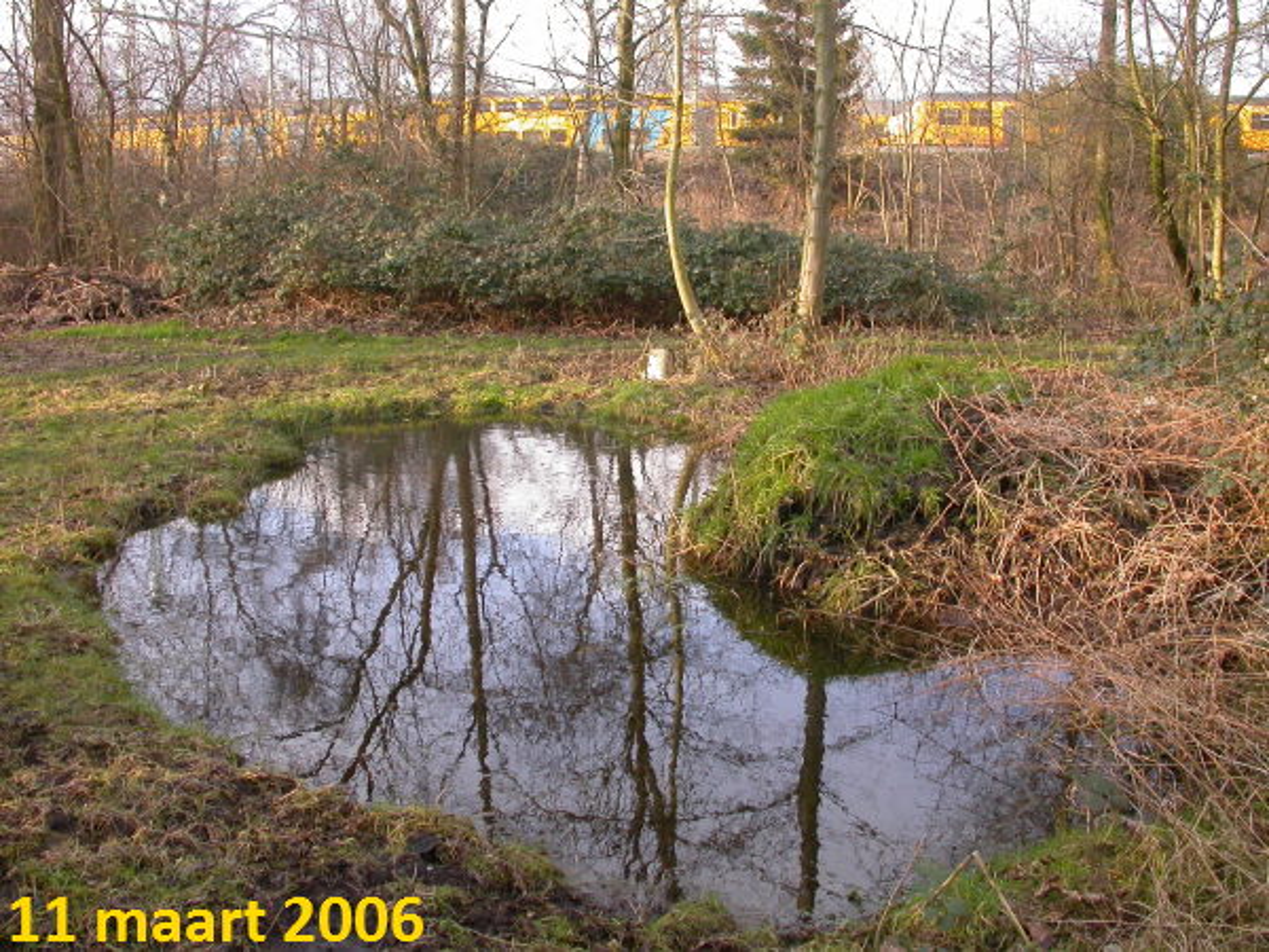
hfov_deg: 49.0
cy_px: 476
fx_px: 1393
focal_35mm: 38
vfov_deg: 37.7
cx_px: 634
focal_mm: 7.85
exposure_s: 1/80.5
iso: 100
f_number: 5.3
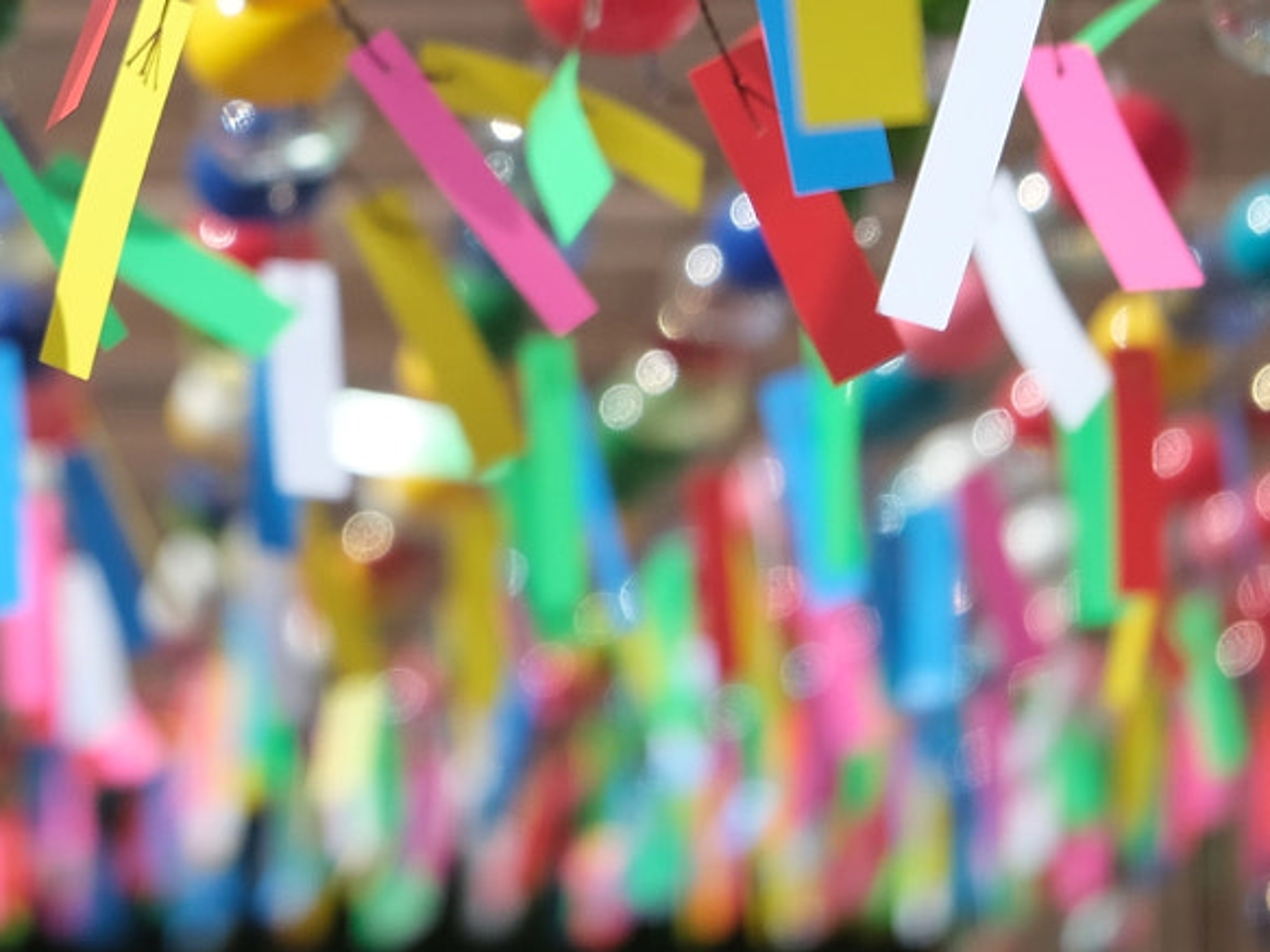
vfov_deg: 3.4
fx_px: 16250
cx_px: -7
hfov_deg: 4.5
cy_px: -24
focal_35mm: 443
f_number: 4
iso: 400
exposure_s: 1/1600
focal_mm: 112
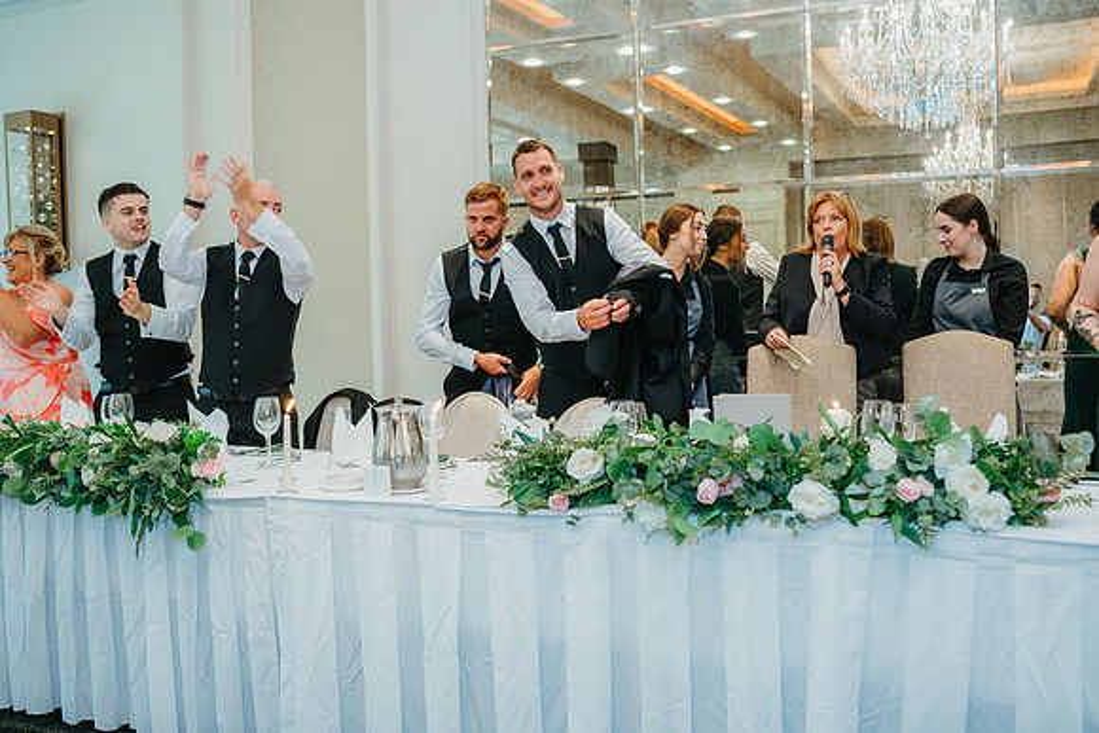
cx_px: 550
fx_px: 1069
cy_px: 366
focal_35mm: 35
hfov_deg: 54.4
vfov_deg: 37.9
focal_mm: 35
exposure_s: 1/125
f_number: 2.8
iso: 1600
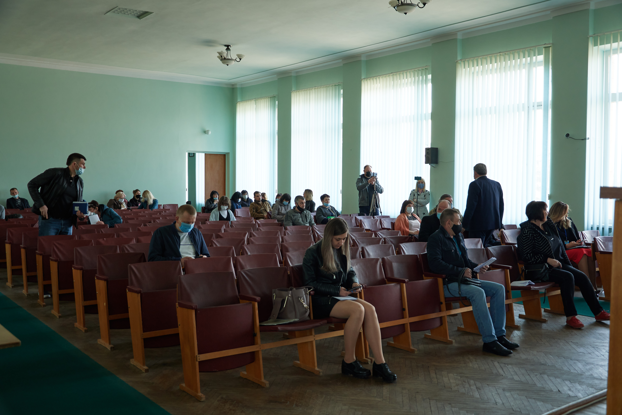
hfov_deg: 53.1
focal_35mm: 36
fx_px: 622
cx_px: 311
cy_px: 208
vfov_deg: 36.9
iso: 320
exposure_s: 1/100
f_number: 3.8
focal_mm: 24
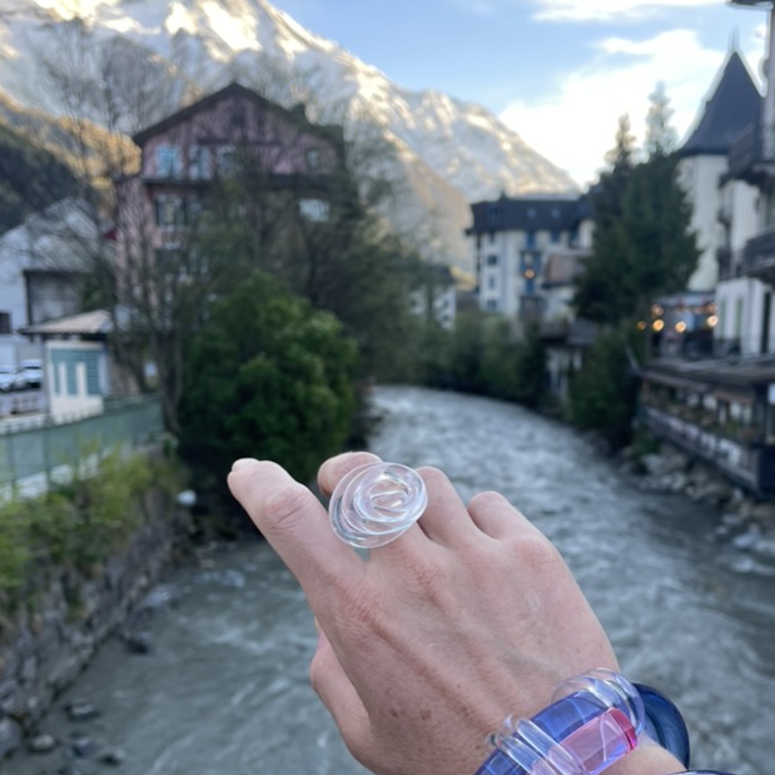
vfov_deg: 43.2
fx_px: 963
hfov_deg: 43.6
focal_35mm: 38
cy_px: 520
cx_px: 475
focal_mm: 4.2
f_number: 1.6
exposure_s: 1/162
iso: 32
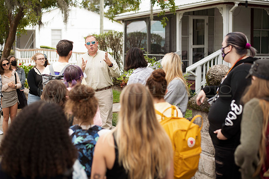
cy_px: 90
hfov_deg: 37.8
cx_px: 134
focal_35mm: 53
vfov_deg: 25.8
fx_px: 393
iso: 31
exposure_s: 1/250
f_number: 2.5
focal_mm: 50
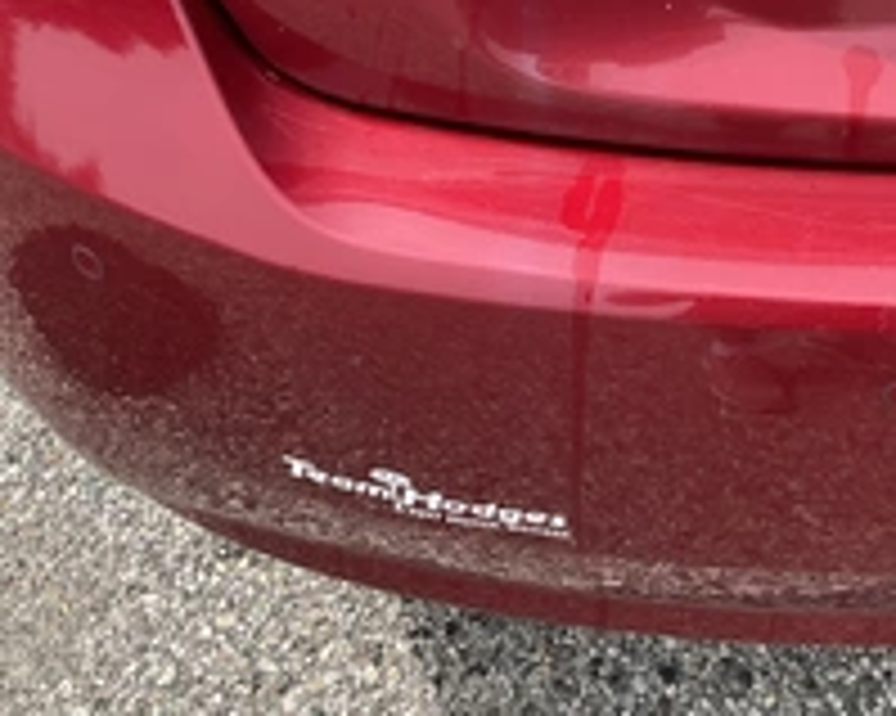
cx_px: 756
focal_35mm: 57
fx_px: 1511
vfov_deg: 26.5
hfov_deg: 31.9
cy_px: 239
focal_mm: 3
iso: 25
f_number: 1.8
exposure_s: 1/627
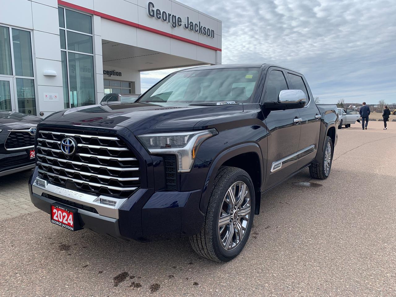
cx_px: 198
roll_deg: +0.3
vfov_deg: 53.1
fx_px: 297
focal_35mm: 26
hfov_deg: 67.3
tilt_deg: -7.9
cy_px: 148
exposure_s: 1/1350
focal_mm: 4.25
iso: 25
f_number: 1.8
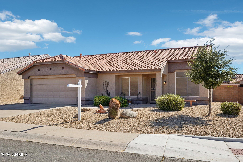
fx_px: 213
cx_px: 122
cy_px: 81
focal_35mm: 32
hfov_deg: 59.5
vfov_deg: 41.7
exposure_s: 1/2500
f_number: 5
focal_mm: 31.5
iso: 400
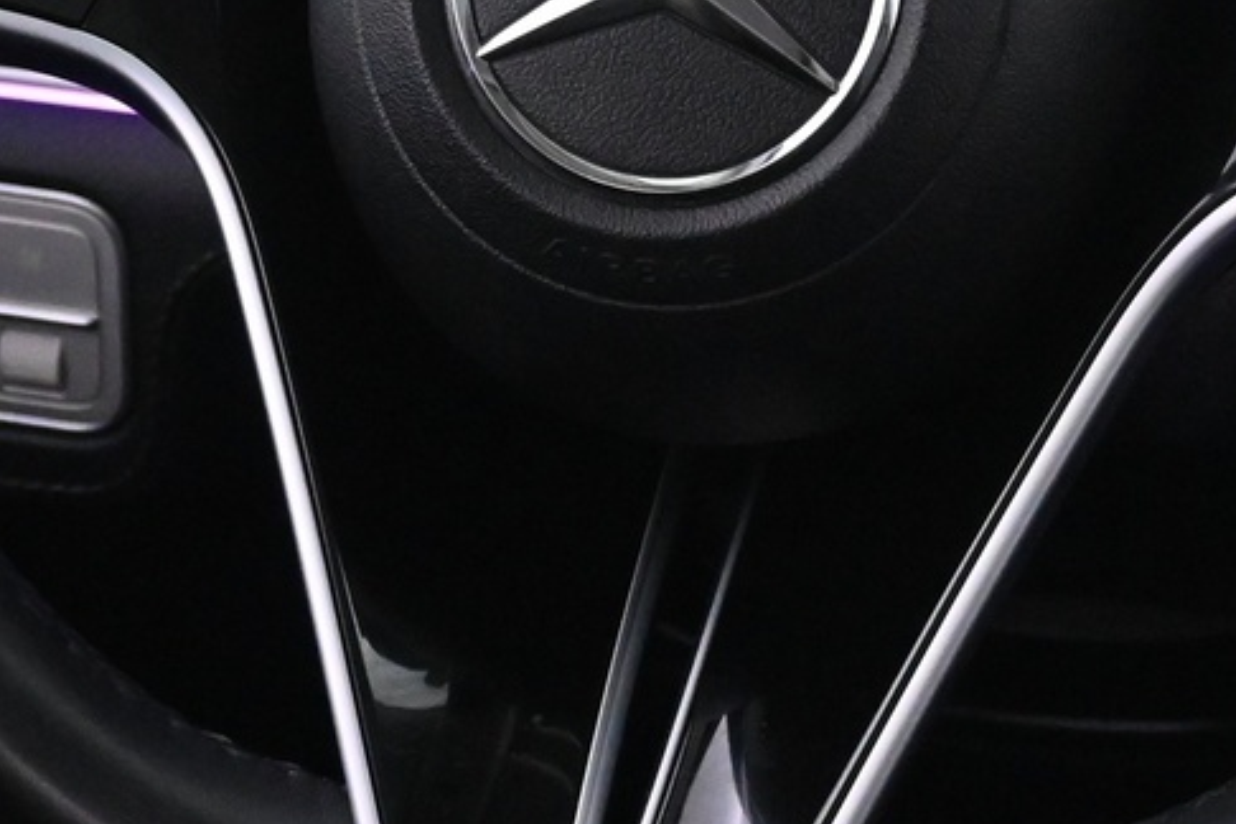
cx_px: 674
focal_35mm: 140
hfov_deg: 14.7
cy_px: -53
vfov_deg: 9.7
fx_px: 4806
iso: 5600
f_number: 4.5
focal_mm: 28
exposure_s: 1/50
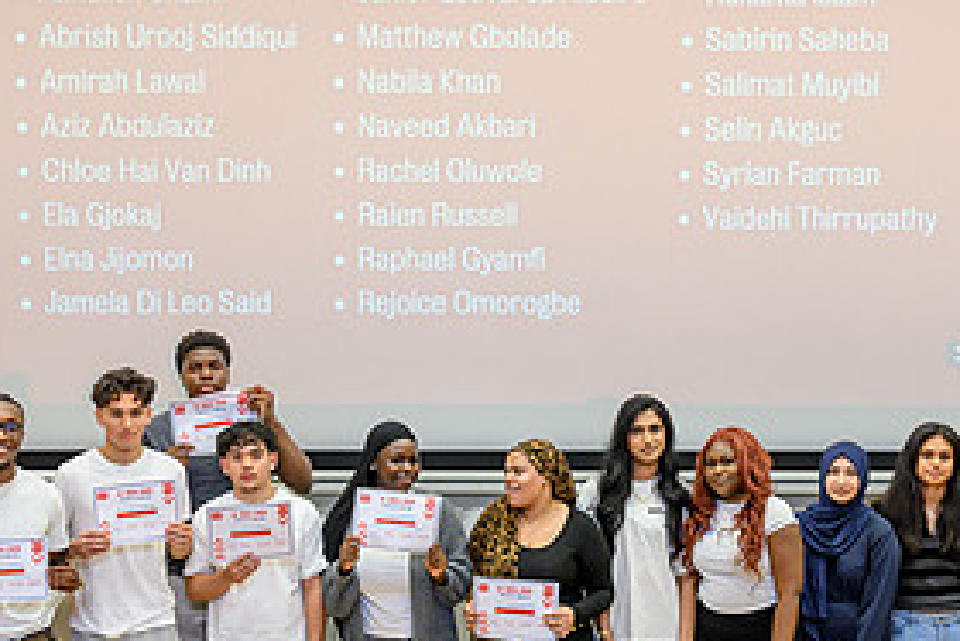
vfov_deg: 17.3
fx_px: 2108
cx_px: 429
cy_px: 389
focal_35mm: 79
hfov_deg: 25.6
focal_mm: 38
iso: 1250
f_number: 2.8
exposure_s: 1/200
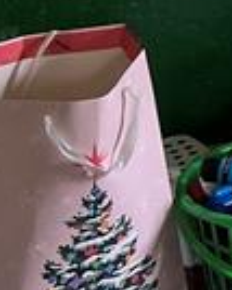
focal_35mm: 194
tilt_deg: -8.3
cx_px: 785
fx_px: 1667
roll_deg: -0.8
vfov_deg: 9.5
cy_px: -242
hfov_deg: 6.9
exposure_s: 1/121
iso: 80
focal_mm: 5.7
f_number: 1.5
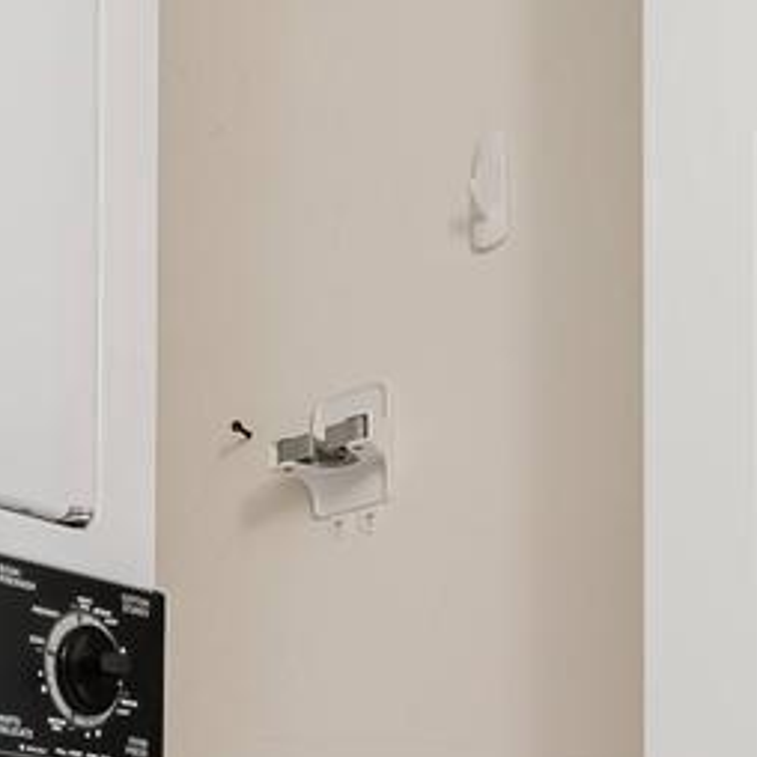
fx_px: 1781
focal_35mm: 72
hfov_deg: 20.8
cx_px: -337
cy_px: 1180
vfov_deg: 20.2
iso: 200
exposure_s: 1/5
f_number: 9
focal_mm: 14
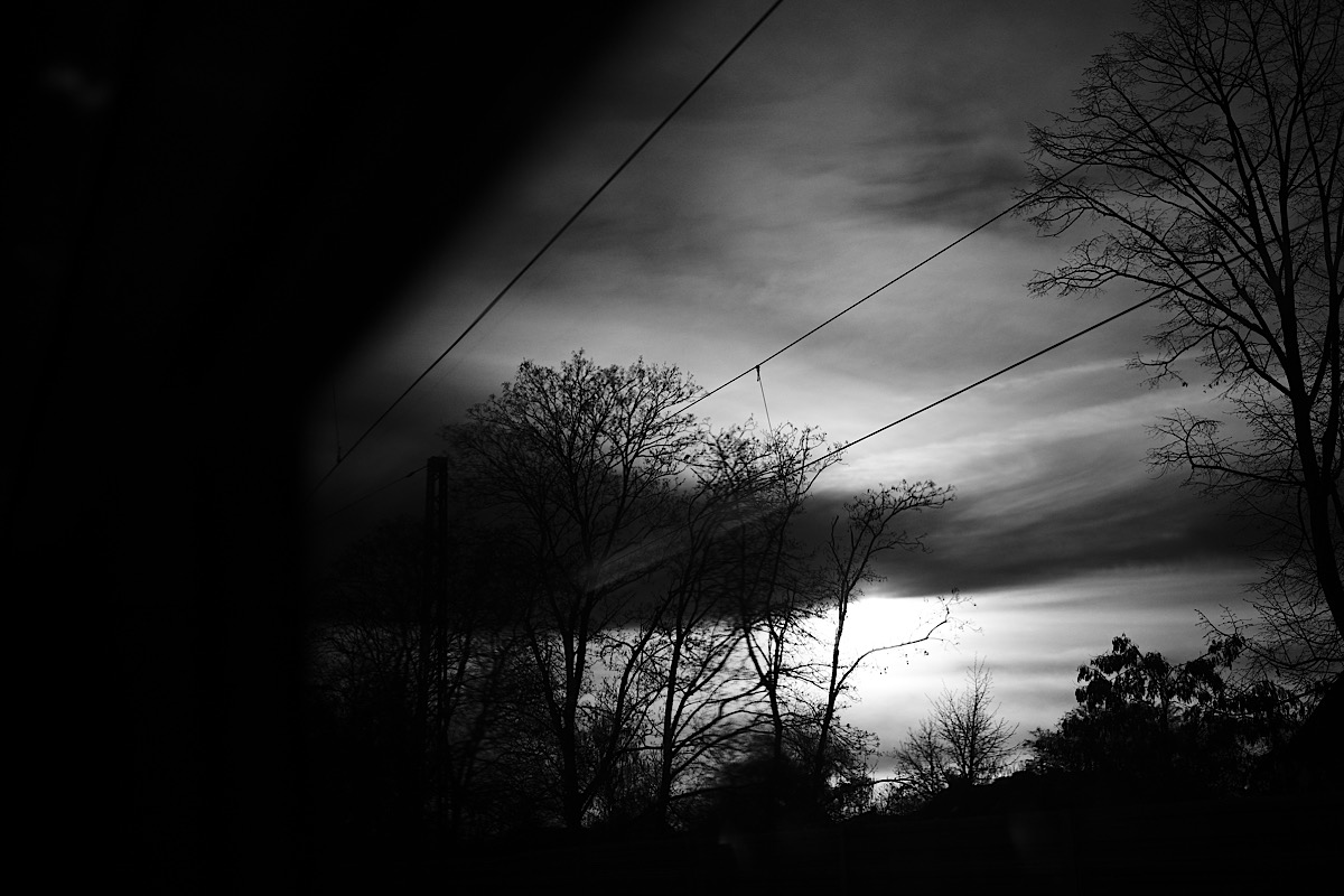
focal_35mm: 50
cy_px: 448
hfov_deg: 39.6
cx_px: 672
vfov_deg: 27.0
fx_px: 1867
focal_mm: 50
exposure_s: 1/8000
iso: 100
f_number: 1.8
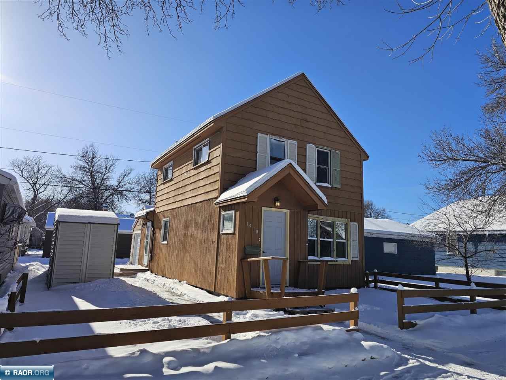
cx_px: 253
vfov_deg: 58.9
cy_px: 190
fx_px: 336
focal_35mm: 23
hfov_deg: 73.9
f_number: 1.7
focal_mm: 6.3
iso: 10
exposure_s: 1/942
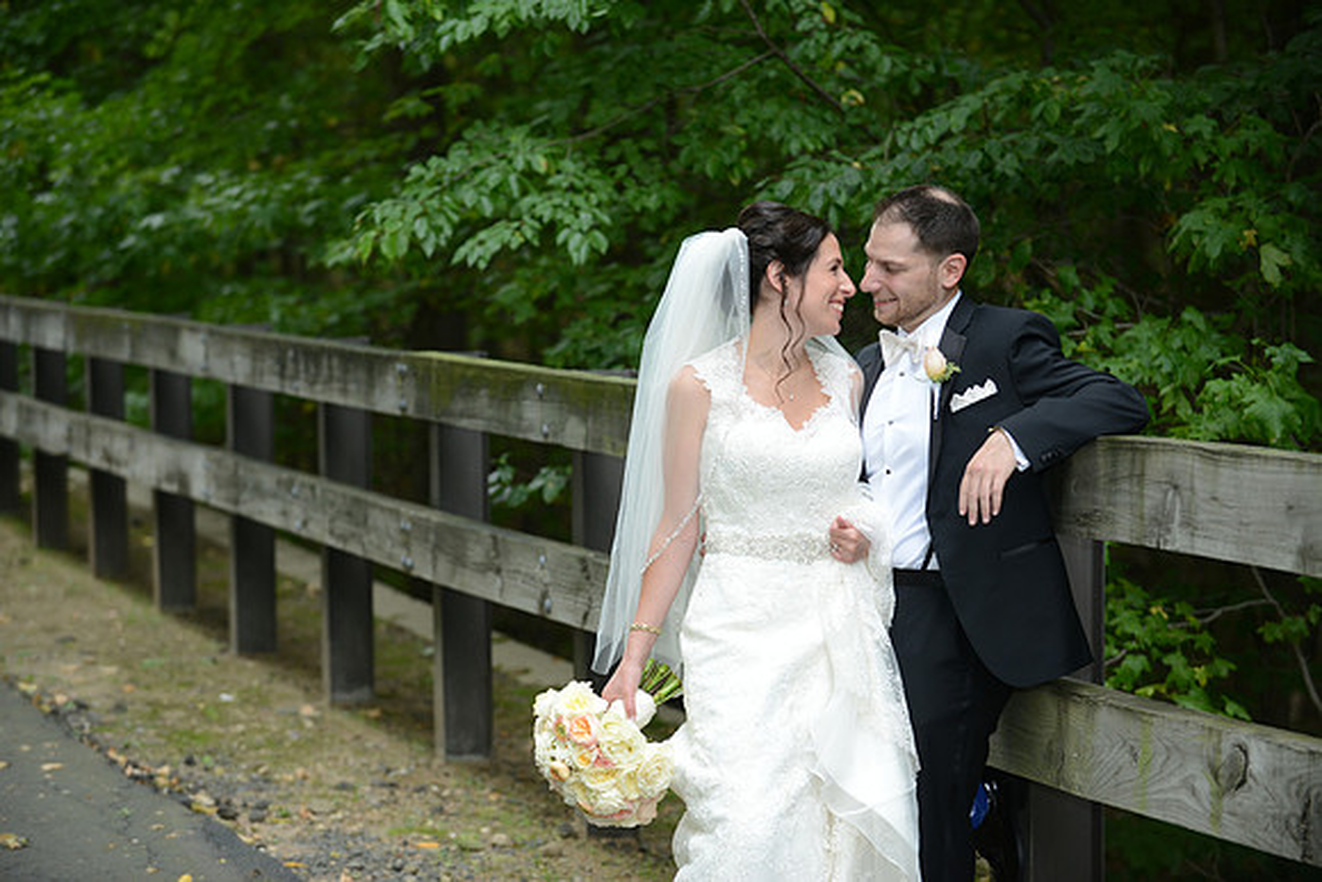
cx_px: 661
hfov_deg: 18.6
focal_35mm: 110
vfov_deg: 12.5
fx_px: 4040
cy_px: 441
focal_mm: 110
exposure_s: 1/200
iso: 500
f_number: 4.5
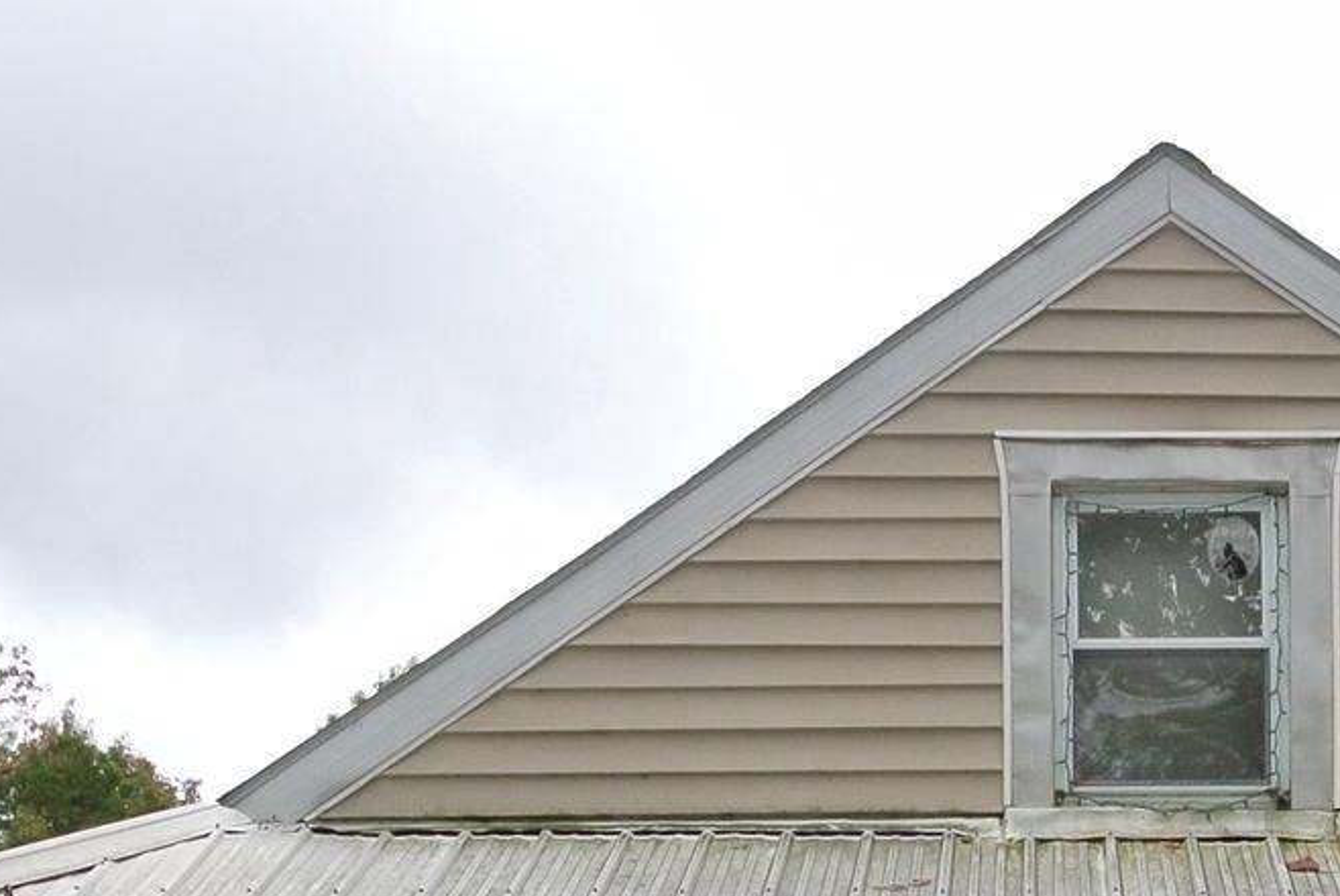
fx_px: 4172
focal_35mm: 112
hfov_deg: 18.1
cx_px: 1047
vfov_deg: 11.8
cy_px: 1248
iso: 400
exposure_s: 1/60
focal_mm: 13.6
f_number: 7.1
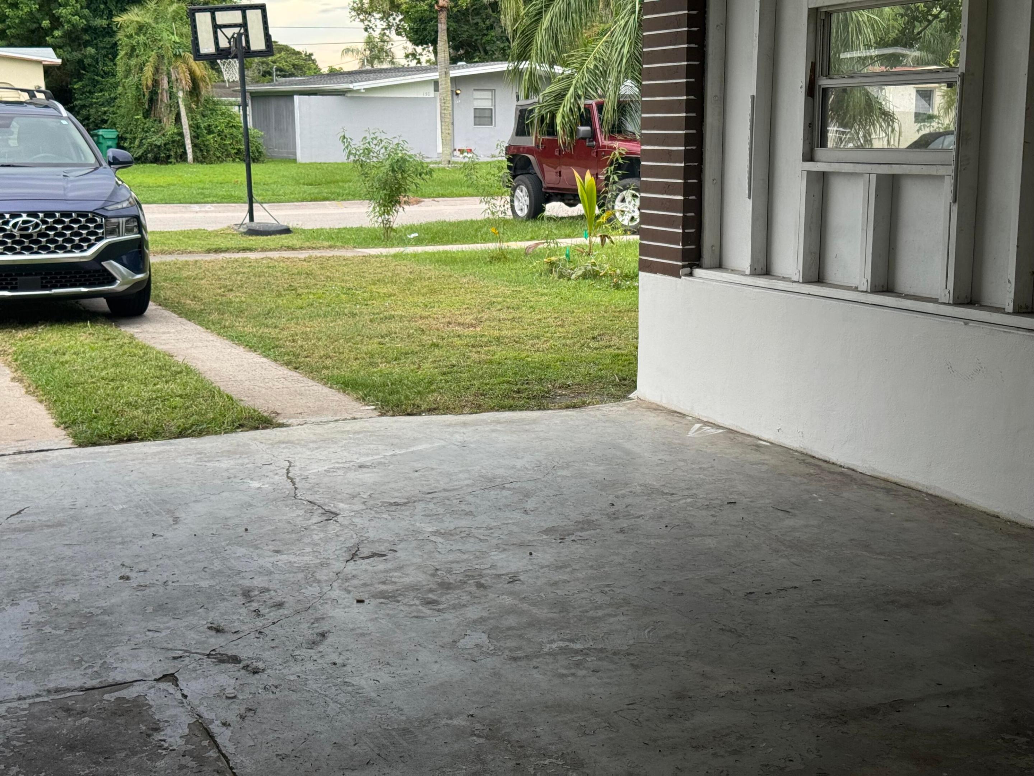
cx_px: 517
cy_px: 388
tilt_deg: -9.2
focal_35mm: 48
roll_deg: +0.2
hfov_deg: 39.7
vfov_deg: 30.3
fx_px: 1434
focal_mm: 6.76
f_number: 1.78
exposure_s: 1/259
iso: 64
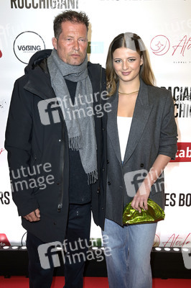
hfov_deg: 36.8
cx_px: 96
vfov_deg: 53.2
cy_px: 144
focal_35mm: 36
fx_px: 287
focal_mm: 36
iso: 500
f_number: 5.6
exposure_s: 1/100
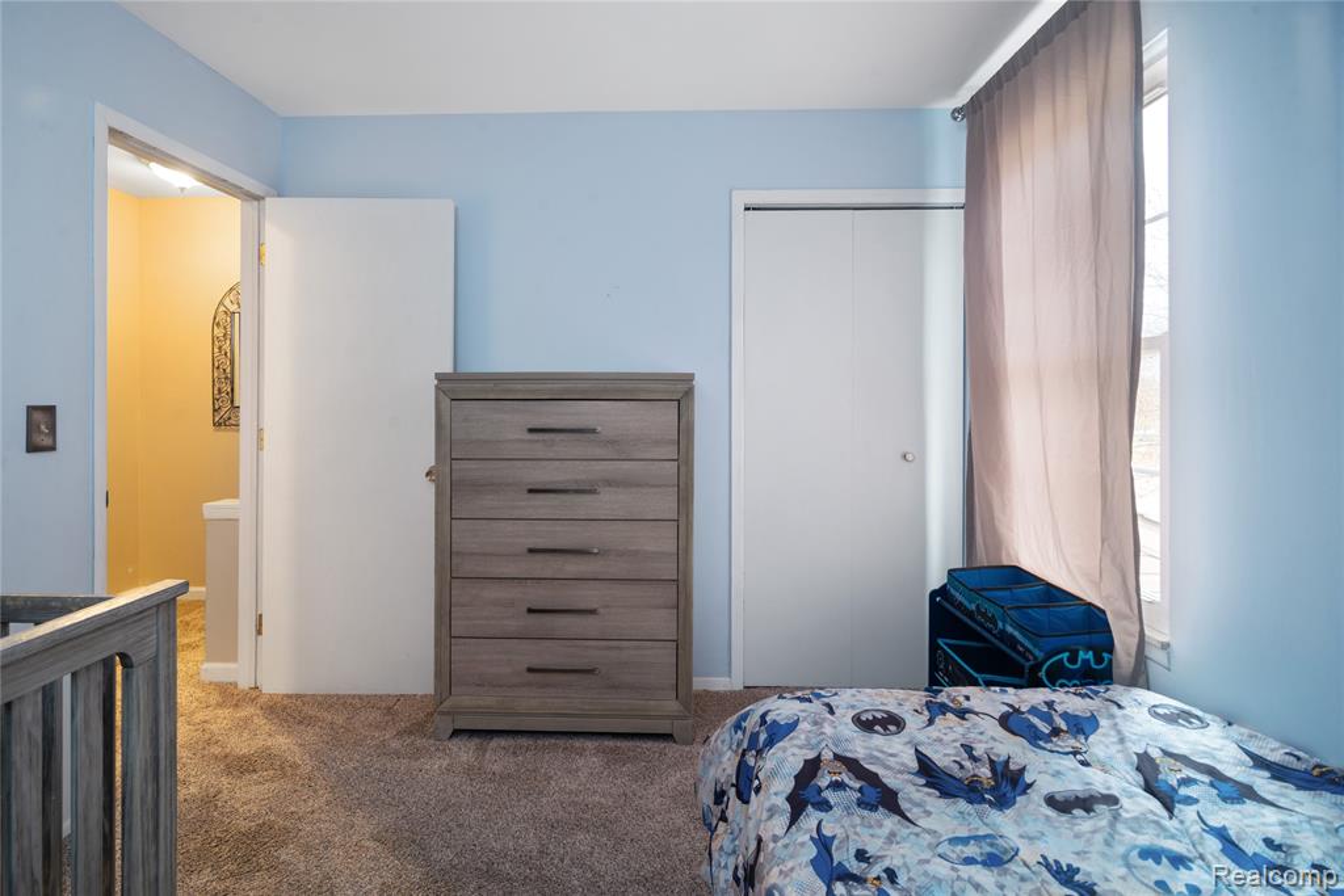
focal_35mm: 30
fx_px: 1120
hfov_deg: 61.9
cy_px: 448
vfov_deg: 43.6
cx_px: 672
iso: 320
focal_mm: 30
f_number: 9
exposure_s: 1
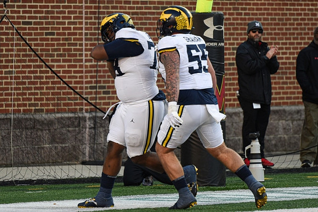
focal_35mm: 200
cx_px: 159
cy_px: 106
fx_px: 1767
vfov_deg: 6.9
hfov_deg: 10.3
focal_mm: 200
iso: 200
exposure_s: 1/800
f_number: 2.8
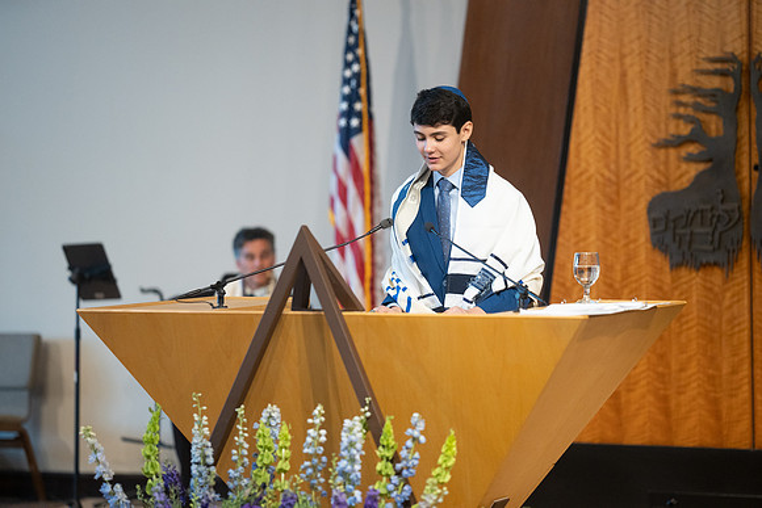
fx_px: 2858
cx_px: 381
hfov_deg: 15.2
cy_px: 254
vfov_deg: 10.2
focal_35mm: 135
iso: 3200
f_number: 1.8
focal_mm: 135
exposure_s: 1/400
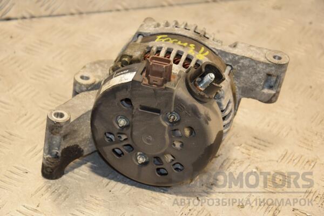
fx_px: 945
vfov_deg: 13.0
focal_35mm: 105
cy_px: 108
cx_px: 162
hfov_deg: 19.5
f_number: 5.3
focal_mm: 70
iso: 800
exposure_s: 1/125
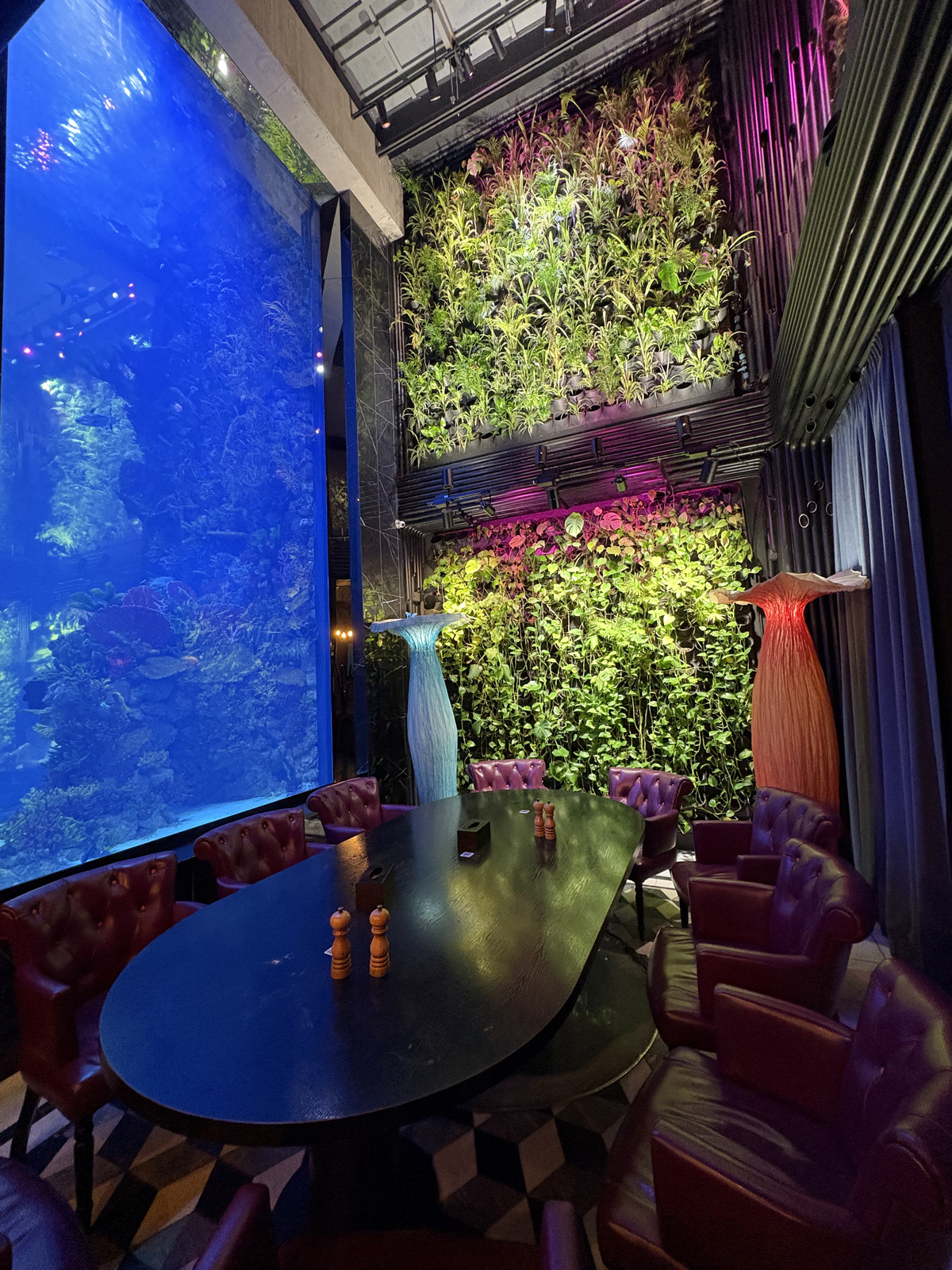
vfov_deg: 102.1
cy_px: 635
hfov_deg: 85.7
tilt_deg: +4.3
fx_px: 513
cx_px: 476
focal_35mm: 14
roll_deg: +2.6
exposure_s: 1/50
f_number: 2.2
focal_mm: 2.22
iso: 800
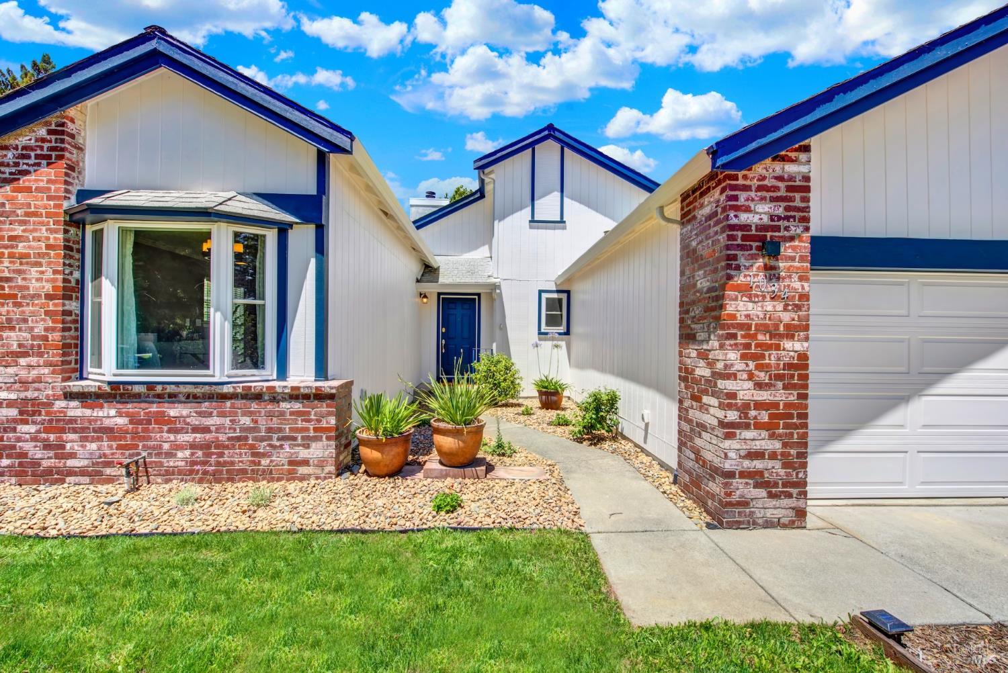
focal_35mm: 14
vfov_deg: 81.3
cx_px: 504
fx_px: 392
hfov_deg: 104.2
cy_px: 336
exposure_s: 1/80
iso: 100
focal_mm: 14
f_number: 14
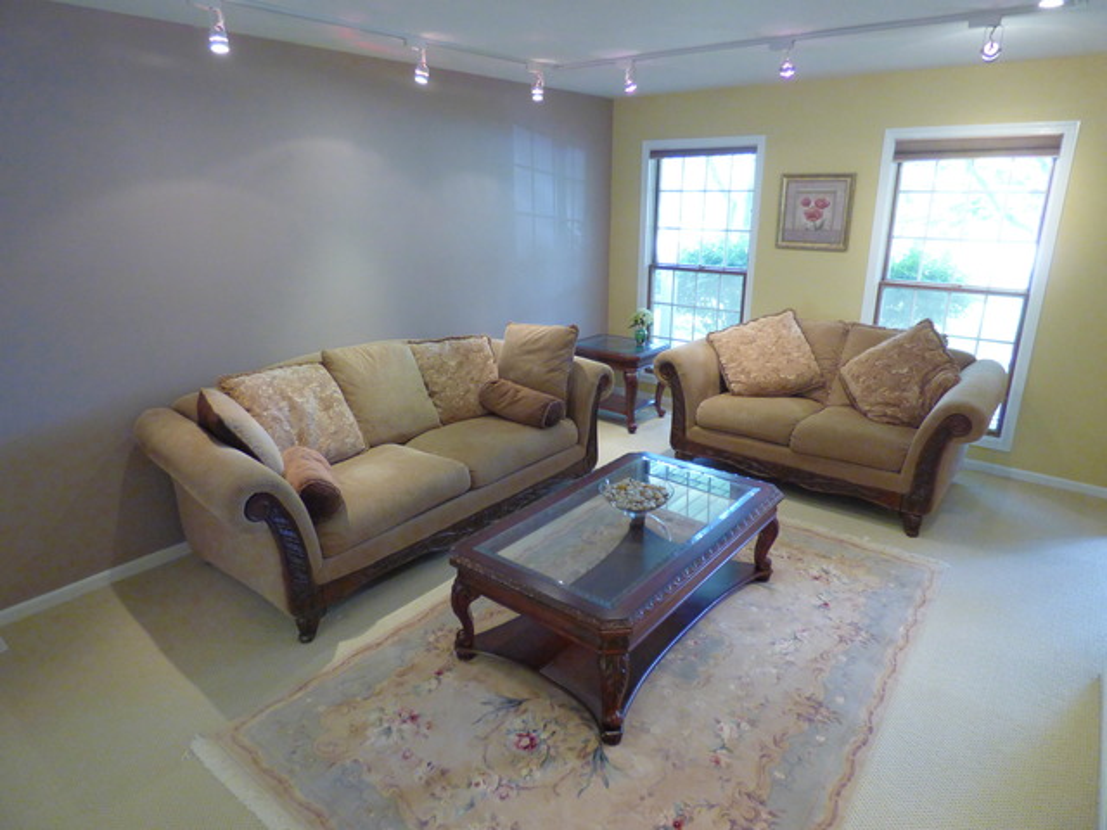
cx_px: 554
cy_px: 415
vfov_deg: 66.0
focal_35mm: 20
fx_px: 640
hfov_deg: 81.7
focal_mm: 3.58
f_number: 2.8
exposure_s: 1/50
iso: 400
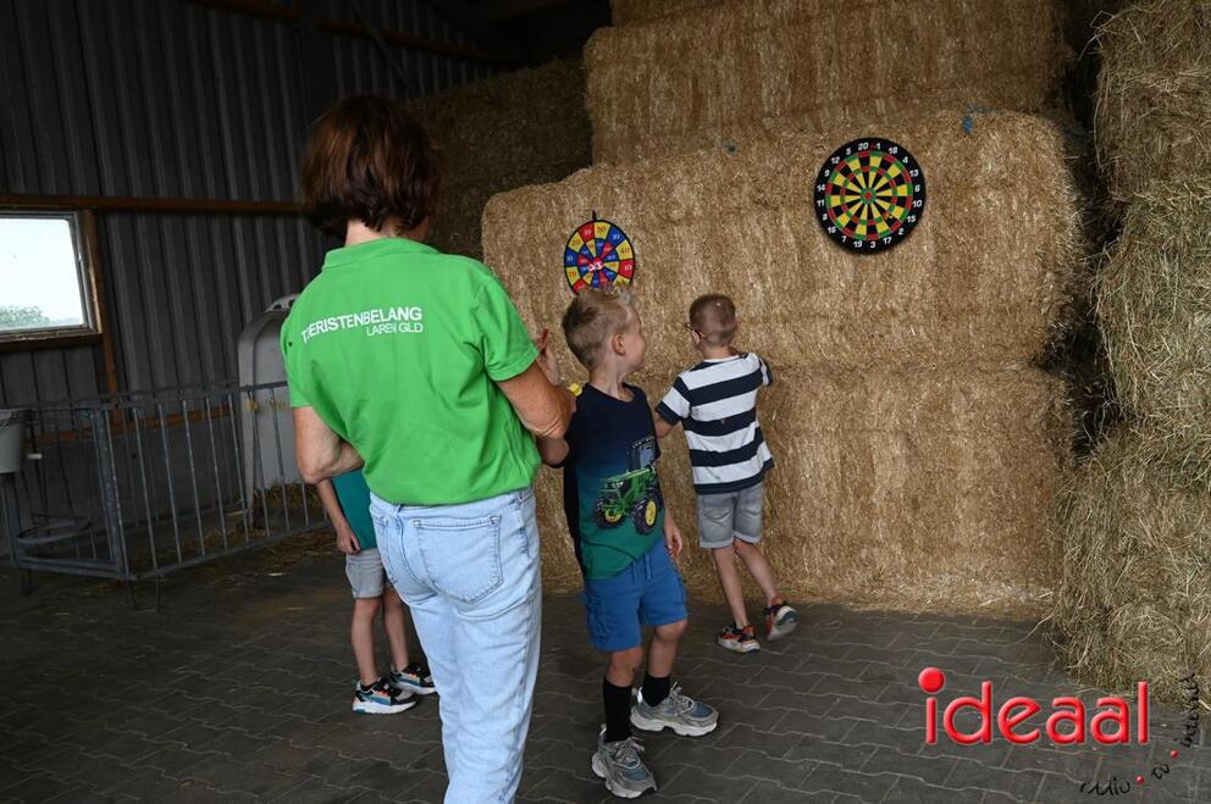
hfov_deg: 58.8
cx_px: 606
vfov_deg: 41.0
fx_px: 1075
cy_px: 402
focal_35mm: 32
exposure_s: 1/250
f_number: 8
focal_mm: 32
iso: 640
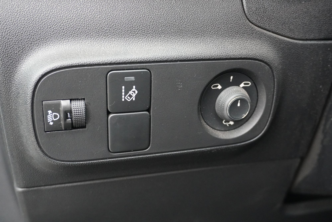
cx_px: 166
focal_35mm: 40
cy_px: 111
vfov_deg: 33.1
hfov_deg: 47.9
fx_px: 374
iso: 3200
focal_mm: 27
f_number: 4.5
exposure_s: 1/50
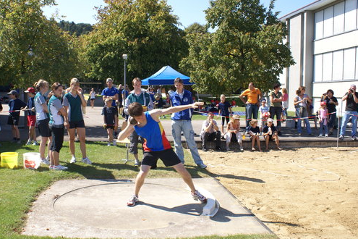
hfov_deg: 53.1
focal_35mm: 36
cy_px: 115
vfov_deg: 36.9
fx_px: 358
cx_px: 163
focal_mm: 22
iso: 100
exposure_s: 1/200
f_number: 5.6
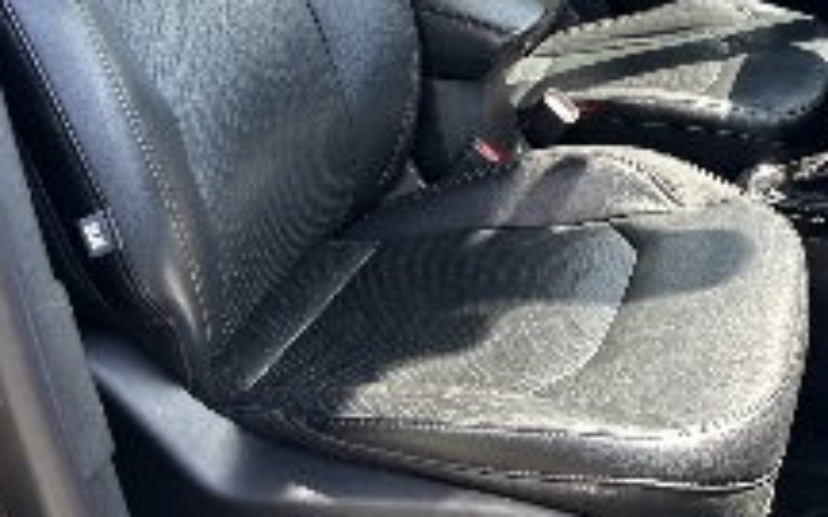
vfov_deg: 23.9
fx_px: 1196
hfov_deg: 36.2
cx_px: 724
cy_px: 77
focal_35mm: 53
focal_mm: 5.7
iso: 40
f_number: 1.5
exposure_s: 1/190
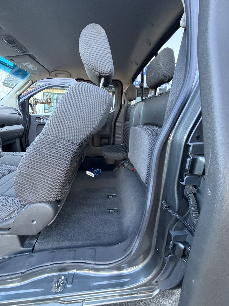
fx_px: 123
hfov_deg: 85.7
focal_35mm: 14
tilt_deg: -15.3
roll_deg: -4.2
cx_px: 114
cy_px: 153
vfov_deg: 102.1
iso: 320
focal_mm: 2.22
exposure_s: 1/110
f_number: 2.2
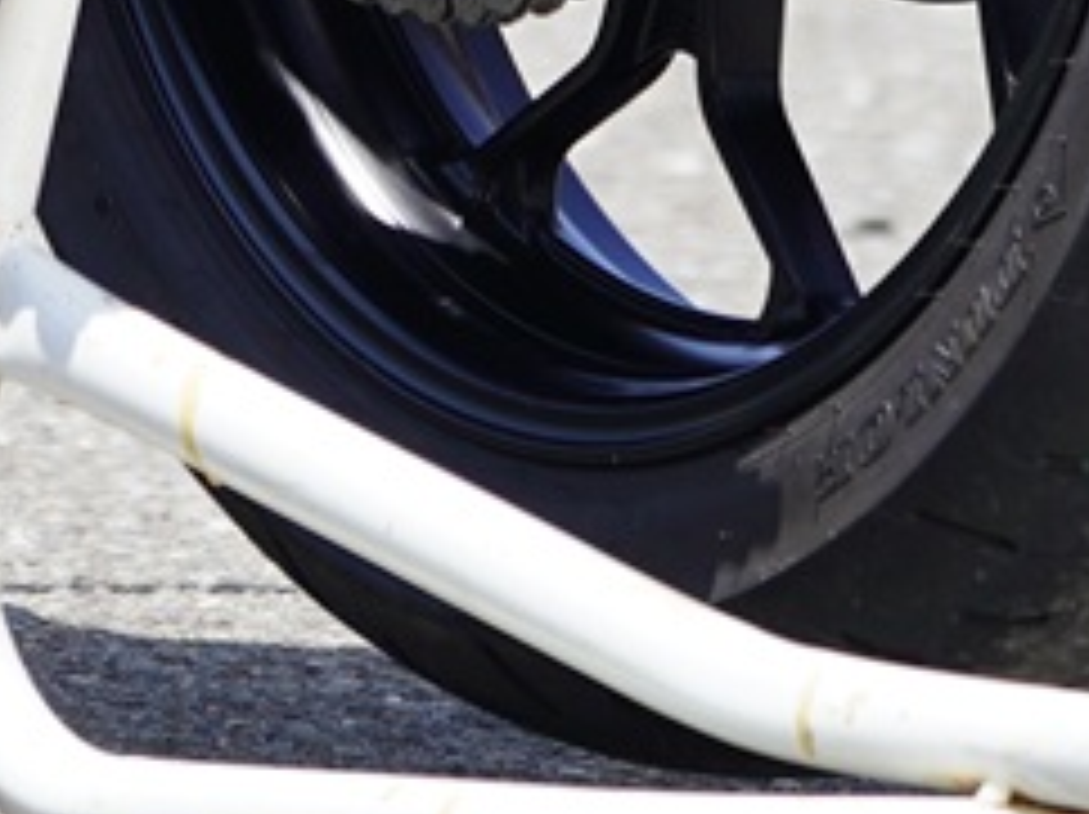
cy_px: -1457
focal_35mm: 1431
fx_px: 44974
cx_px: -572
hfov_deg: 1.4
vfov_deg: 1.0
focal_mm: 200
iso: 100
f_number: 6.3
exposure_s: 1/250
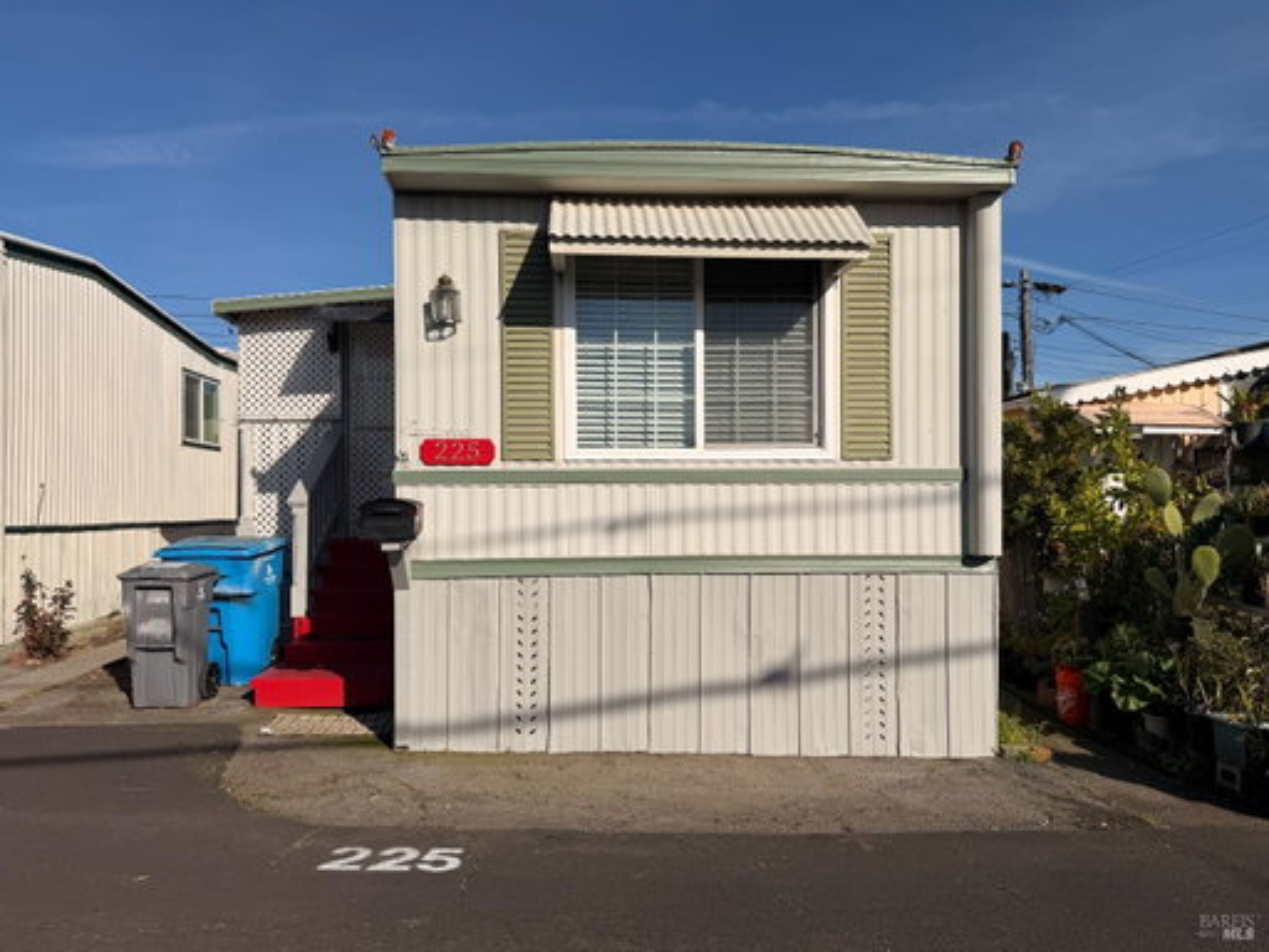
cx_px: 634
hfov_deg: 71.6
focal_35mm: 24
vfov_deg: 56.8
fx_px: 880
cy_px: 476
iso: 80
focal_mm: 6.76
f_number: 1.78
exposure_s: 1/11905
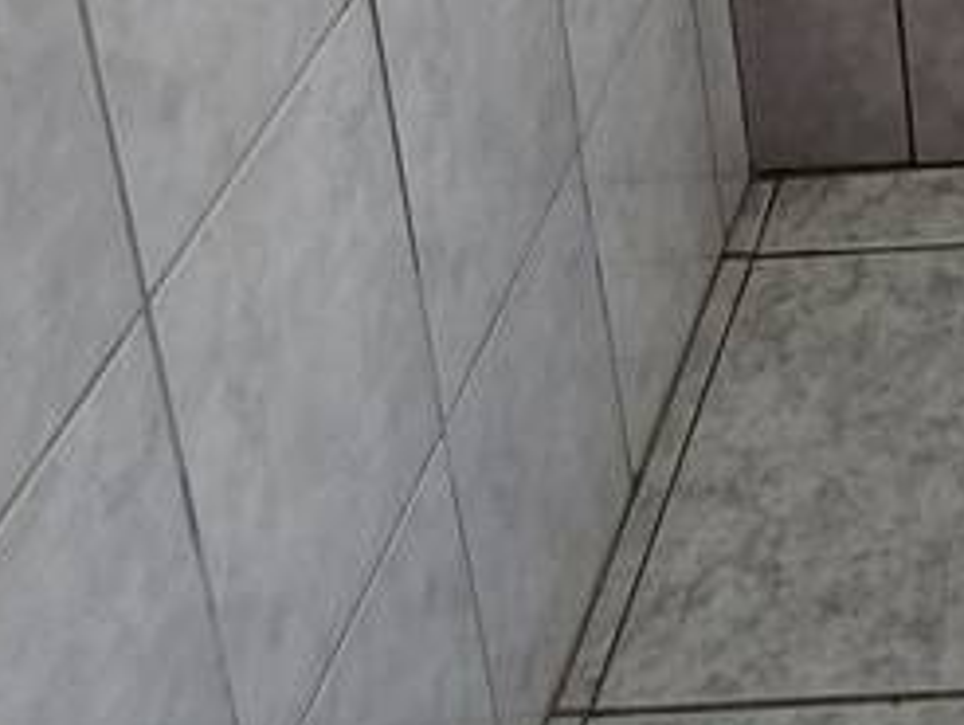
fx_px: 2119
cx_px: 1517
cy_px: -991
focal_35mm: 76
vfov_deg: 13.9
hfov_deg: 21.0
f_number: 2.2
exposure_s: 1/120
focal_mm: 1.74
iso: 50
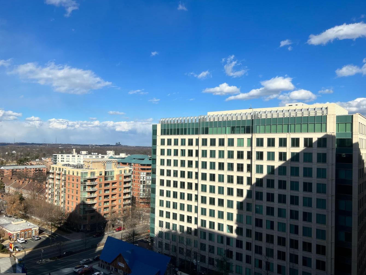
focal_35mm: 28
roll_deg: -0.6
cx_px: 175
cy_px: 141
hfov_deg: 63.4
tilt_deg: +1.0
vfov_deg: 49.7
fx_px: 296
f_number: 1.5
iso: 50
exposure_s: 1/6211
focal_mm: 5.7
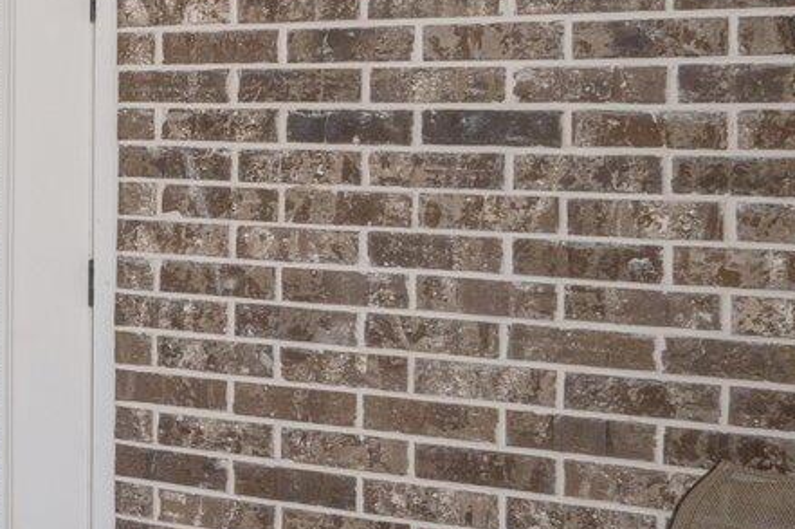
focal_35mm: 65
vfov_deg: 20.6
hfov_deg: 16.7
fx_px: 1434
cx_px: -979
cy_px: 105
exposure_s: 1/100
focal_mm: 14
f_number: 9
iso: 320
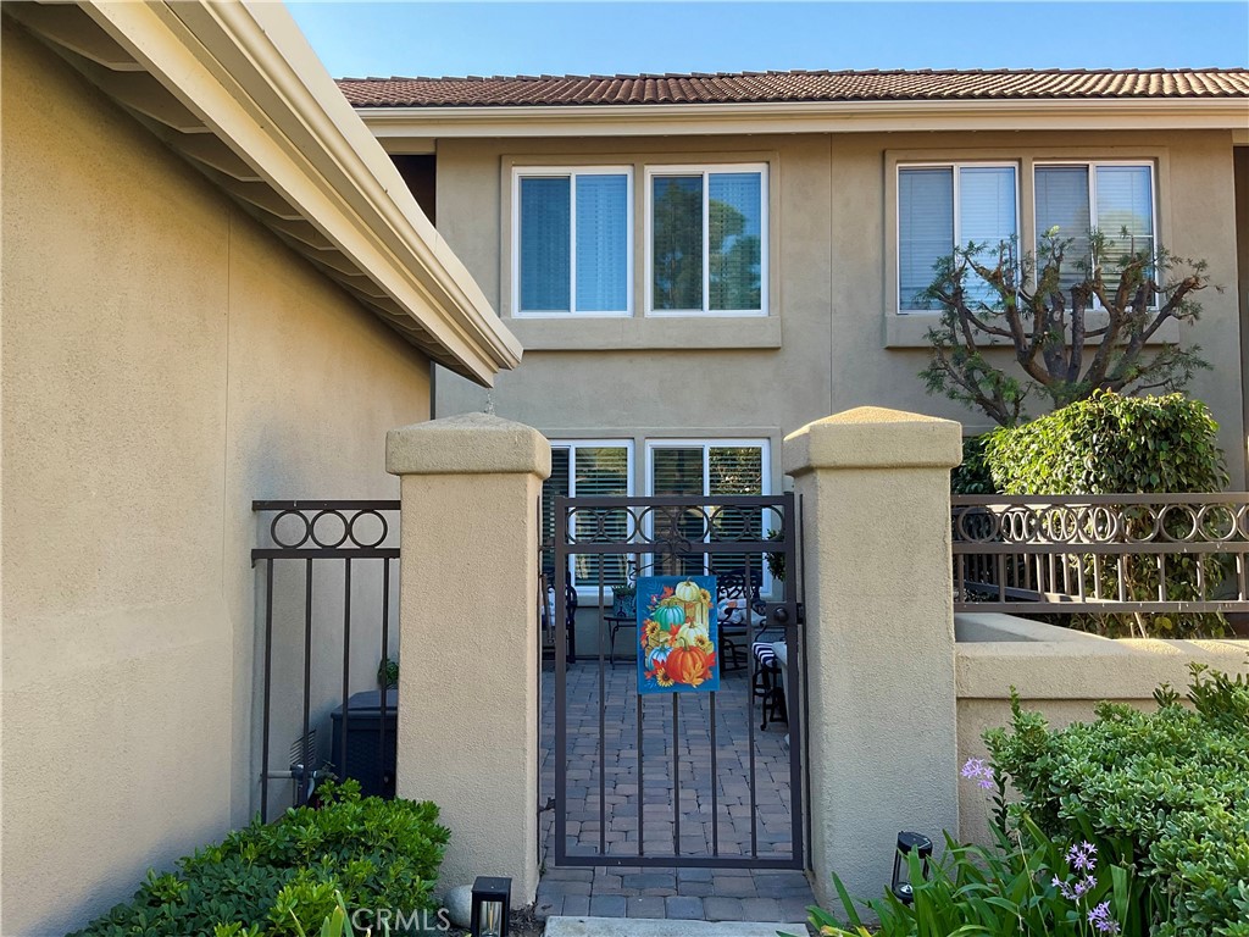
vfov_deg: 48.2
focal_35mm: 29
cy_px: 468
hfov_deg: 61.7
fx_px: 1046
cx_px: 624
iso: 16
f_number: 1.8
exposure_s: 1/239
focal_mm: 3
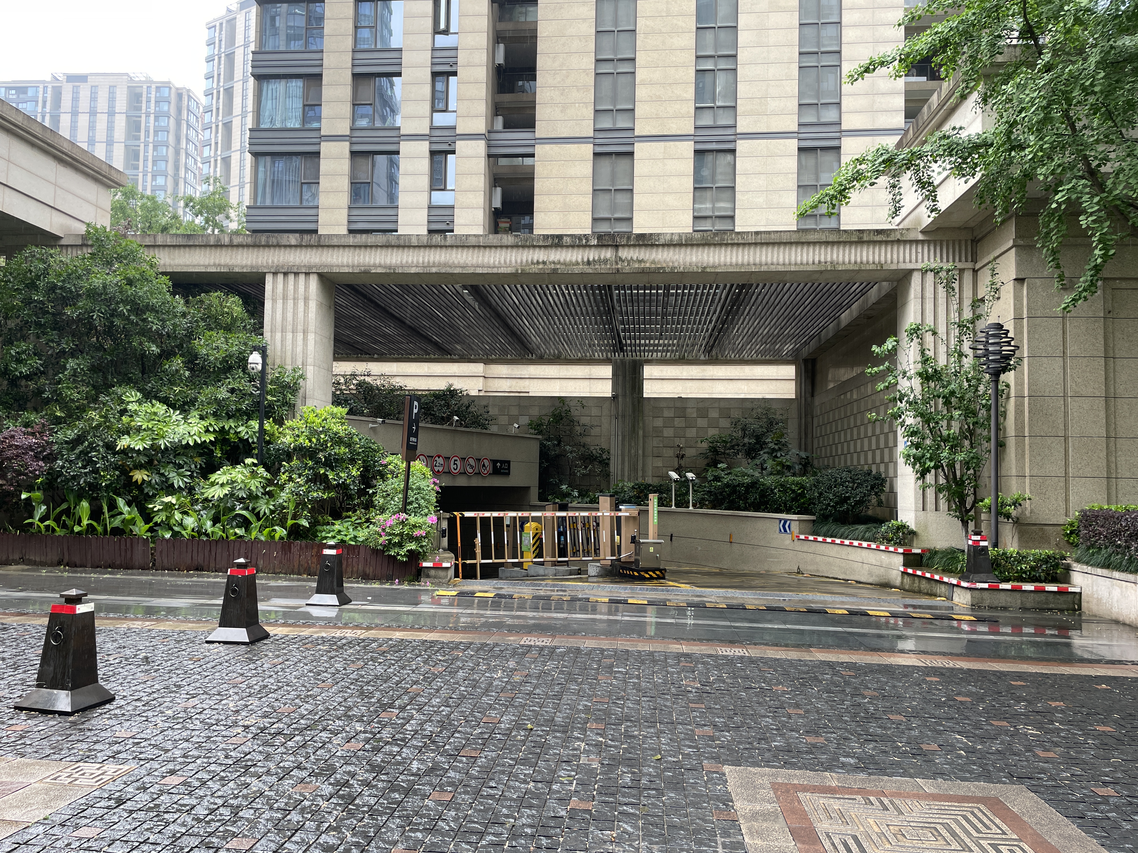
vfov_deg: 53.1
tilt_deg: +2.8
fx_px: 855
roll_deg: -0.3
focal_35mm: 26
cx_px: 569
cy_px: 426
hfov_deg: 67.3
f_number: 1.6
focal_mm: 4.2
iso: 32
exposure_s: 1/155
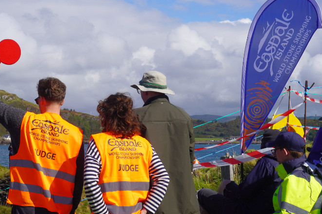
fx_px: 631
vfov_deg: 19.3
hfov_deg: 28.6
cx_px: 140
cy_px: 87
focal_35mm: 71
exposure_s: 1/200
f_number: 11
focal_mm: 39
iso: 100
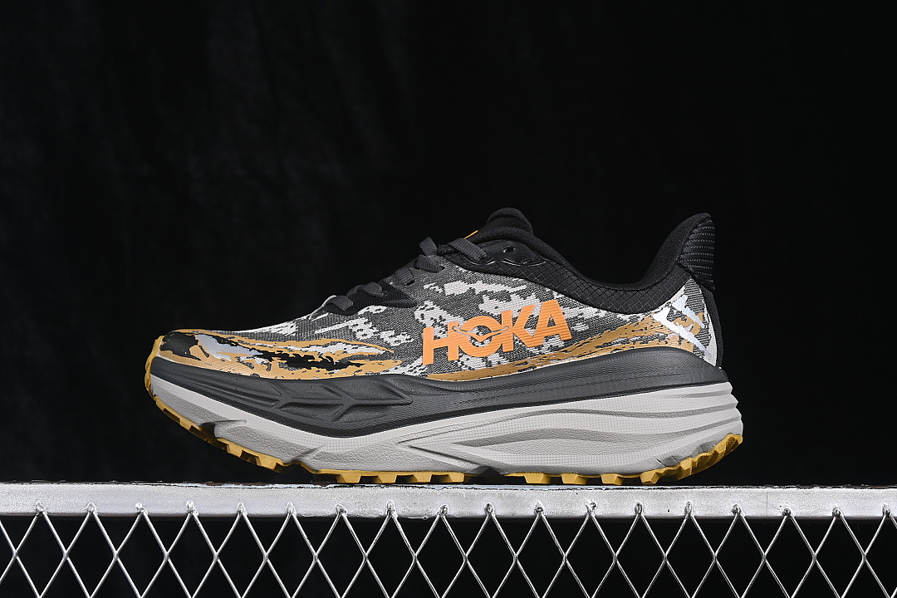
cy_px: 299
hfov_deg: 27.0
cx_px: 448
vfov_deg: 18.2
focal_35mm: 75
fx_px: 1869
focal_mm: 50
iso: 160
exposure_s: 1/60
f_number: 6.3
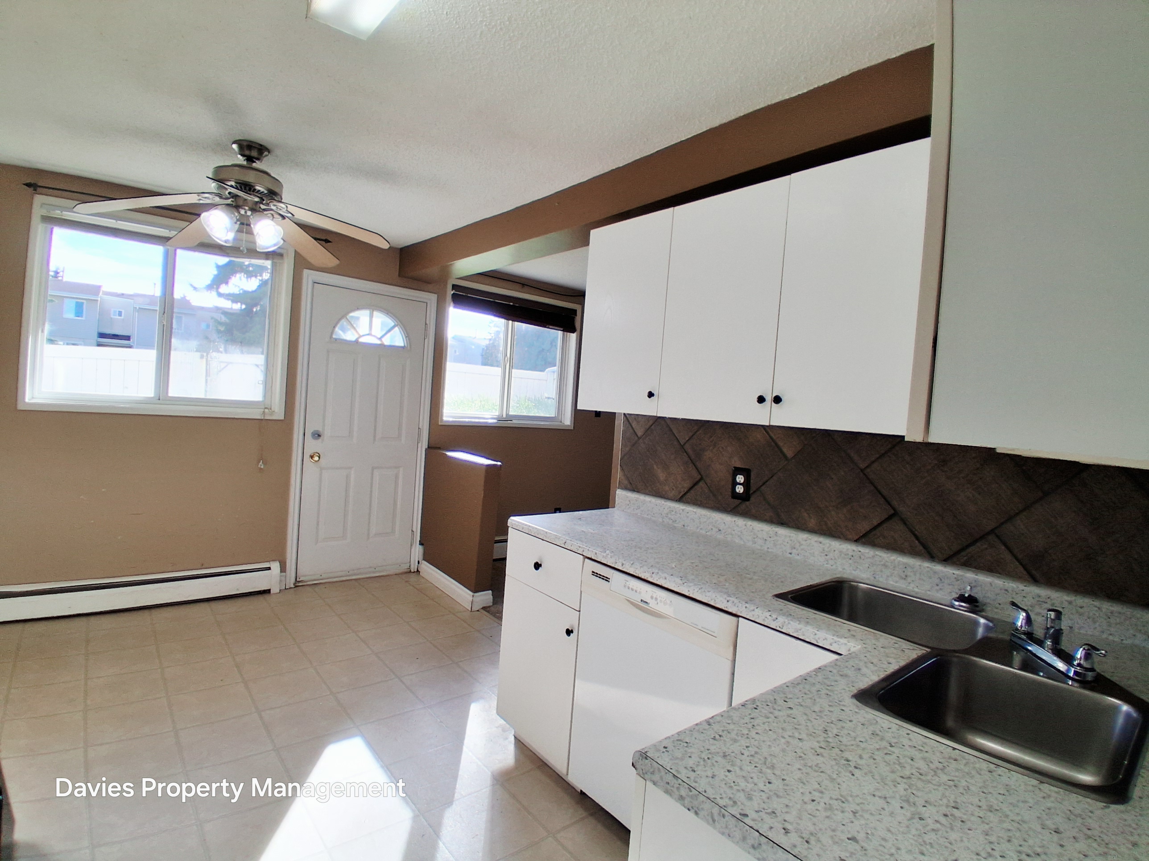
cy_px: 430
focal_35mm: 17
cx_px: 574
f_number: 2.2
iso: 50
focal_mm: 1.4
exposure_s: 1/226
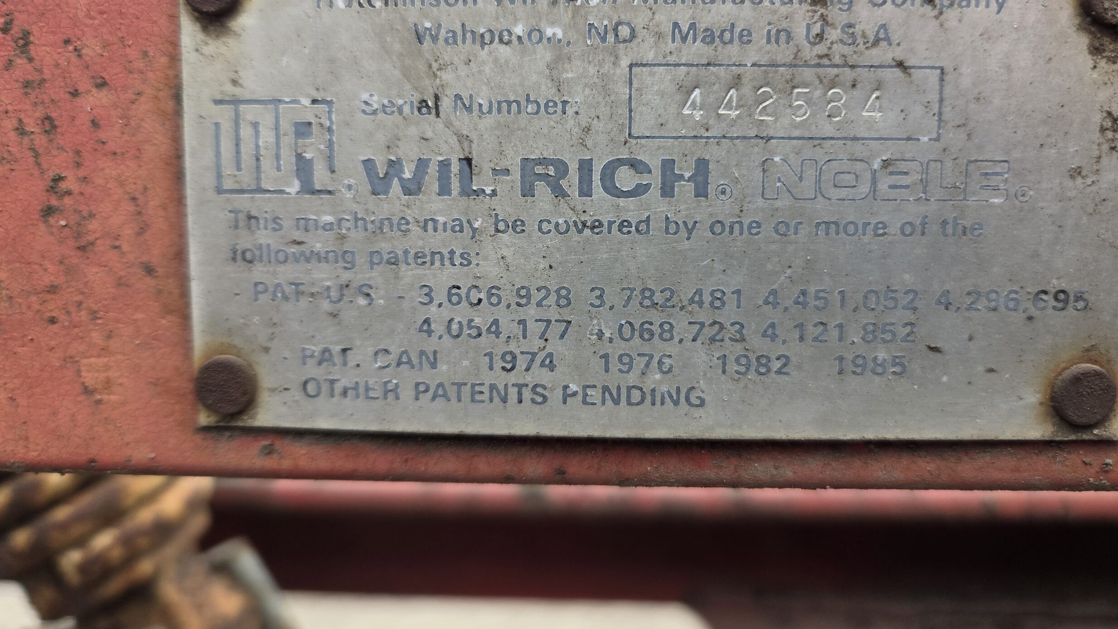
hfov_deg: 71.9
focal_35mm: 26
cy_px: 269
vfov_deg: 44.3
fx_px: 771
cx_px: 576
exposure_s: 1/180
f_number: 1.8
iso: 100
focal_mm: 5.4
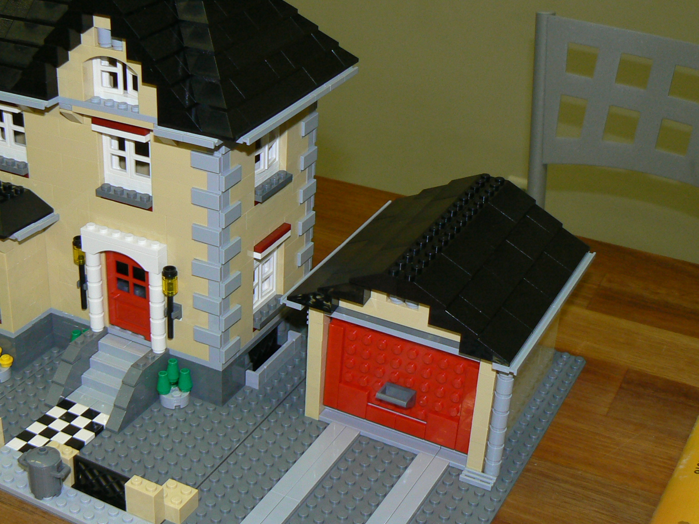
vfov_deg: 27.0
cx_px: 198
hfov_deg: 35.0
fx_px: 1090
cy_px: 261
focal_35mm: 54
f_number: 2.8
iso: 100
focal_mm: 6
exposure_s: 1/30
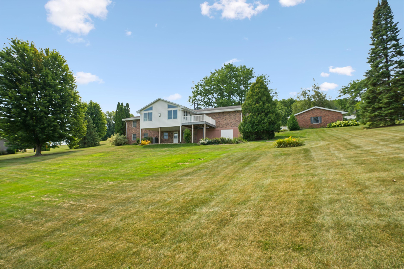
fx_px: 180
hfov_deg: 96.7
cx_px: 202
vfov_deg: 73.7
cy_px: 134
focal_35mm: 16
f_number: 10
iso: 100
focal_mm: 16
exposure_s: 1/125
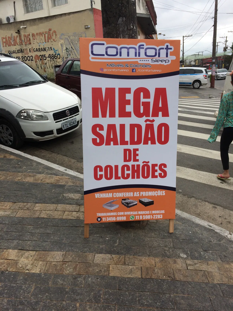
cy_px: 156
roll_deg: +4.0
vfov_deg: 61.7
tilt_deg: -19.1
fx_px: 260
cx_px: 116
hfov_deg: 48.2
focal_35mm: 29
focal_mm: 4.15
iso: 32
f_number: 2.2
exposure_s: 1/1140
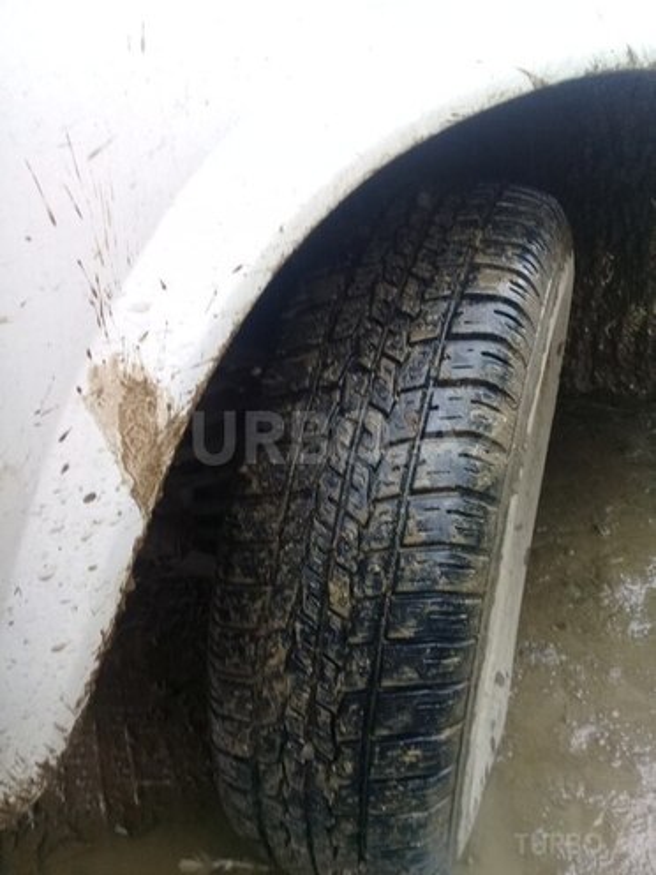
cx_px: 328
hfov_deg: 45.4
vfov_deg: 58.4
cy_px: 438
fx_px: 783
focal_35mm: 31
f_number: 2.2
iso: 50
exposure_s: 1/33
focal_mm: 3.3
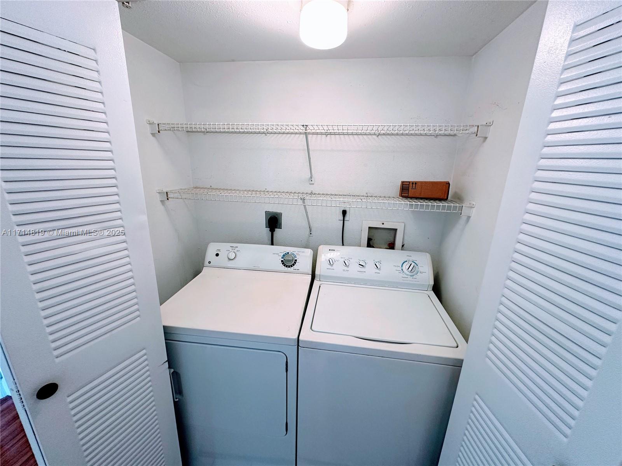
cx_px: 311
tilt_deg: -15.7
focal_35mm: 14
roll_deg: -2.0
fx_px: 252
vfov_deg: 85.7
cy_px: 233
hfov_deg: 102.1
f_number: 2.2
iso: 160
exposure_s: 1/60
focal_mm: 2.22
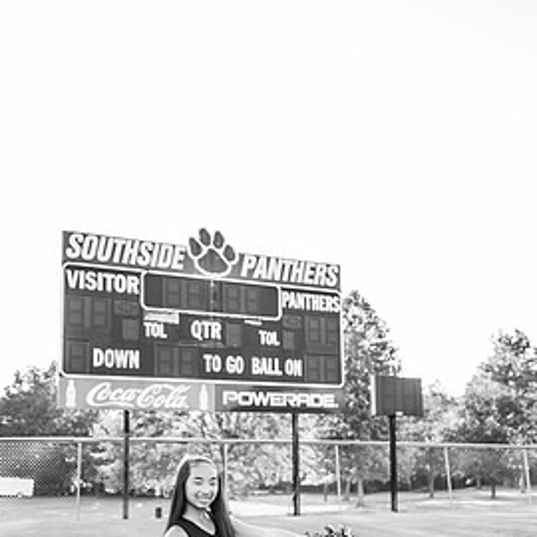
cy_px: 404
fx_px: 597
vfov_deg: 46.7
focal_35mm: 34
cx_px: 286
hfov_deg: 48.4
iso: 125
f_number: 2
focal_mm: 24
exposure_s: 1/500
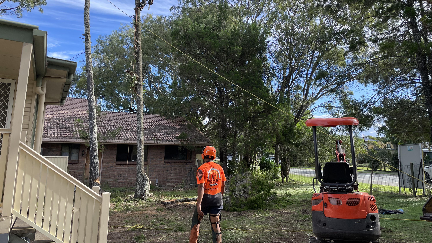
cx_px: 220
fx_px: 332
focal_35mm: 29
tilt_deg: +9.1
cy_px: 95
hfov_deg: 66.1
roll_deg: +0.3
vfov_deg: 40.0
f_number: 1.6
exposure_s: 1/1103
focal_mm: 4.2
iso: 32
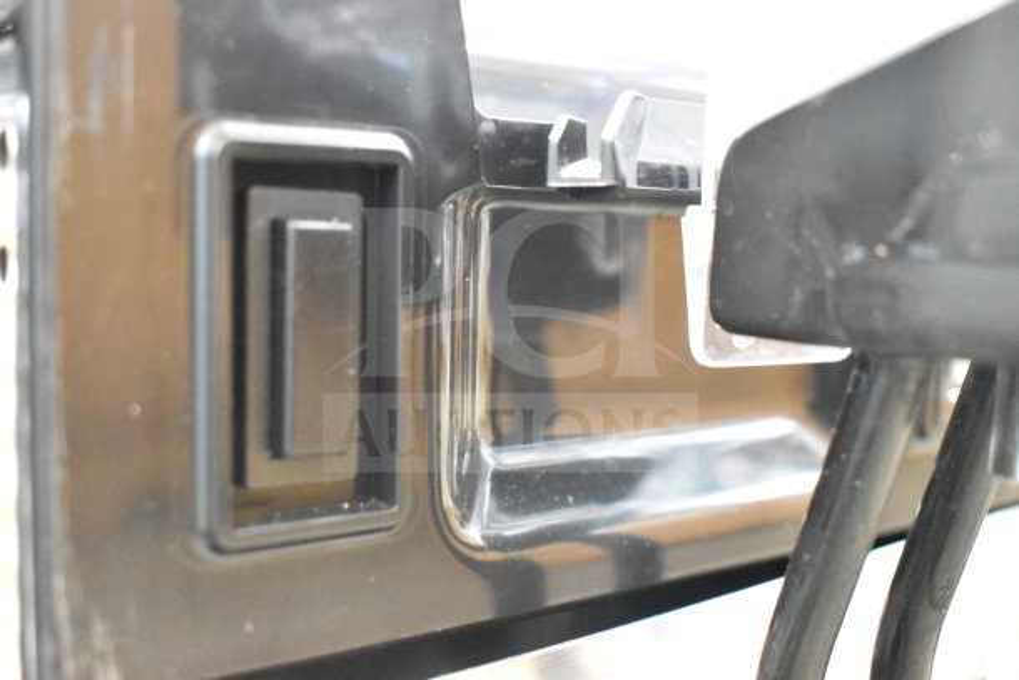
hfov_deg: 45.0
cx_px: 510
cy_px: 340
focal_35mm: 44
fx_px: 1232
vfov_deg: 30.9
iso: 16000
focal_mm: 29
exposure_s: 1/50
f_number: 4.2
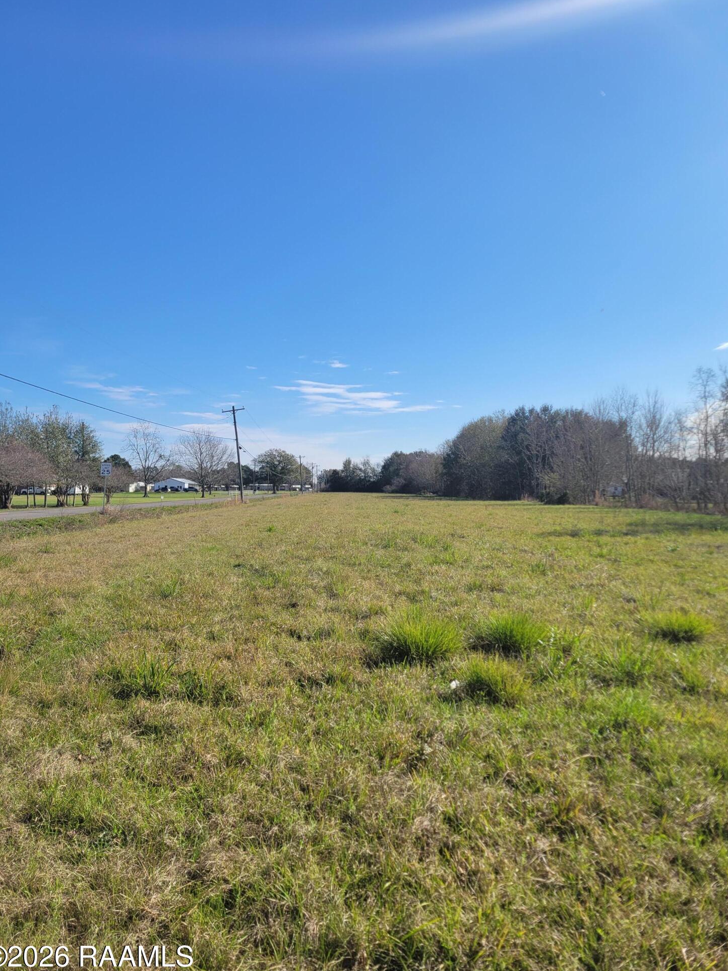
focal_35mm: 27
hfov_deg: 51.3
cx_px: 361
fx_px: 757
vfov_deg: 65.3
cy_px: 499
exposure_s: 1/3160
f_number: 1.8
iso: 40
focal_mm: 5.4
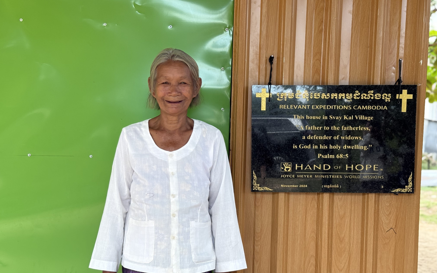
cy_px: 159
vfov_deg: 25.3
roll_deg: -1.9
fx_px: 607
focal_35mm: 51
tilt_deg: -4.9
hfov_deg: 39.6
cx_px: 218
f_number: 1.78
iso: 200
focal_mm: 6.76
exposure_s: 1/175
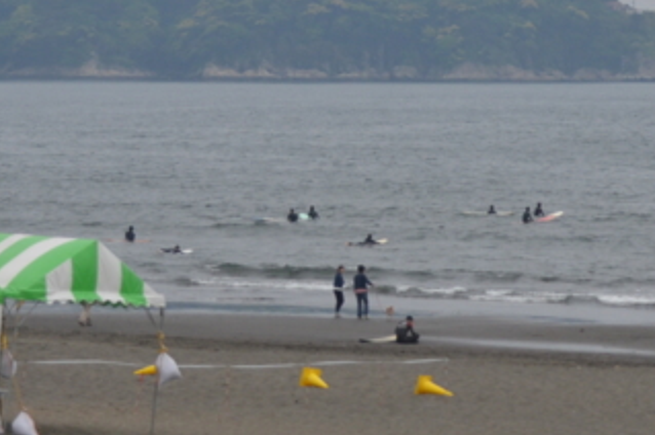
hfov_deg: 7.8
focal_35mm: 263
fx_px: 4780
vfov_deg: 5.2
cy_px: 107
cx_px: 402
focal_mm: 70
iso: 450
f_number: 4.5
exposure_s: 1/1000
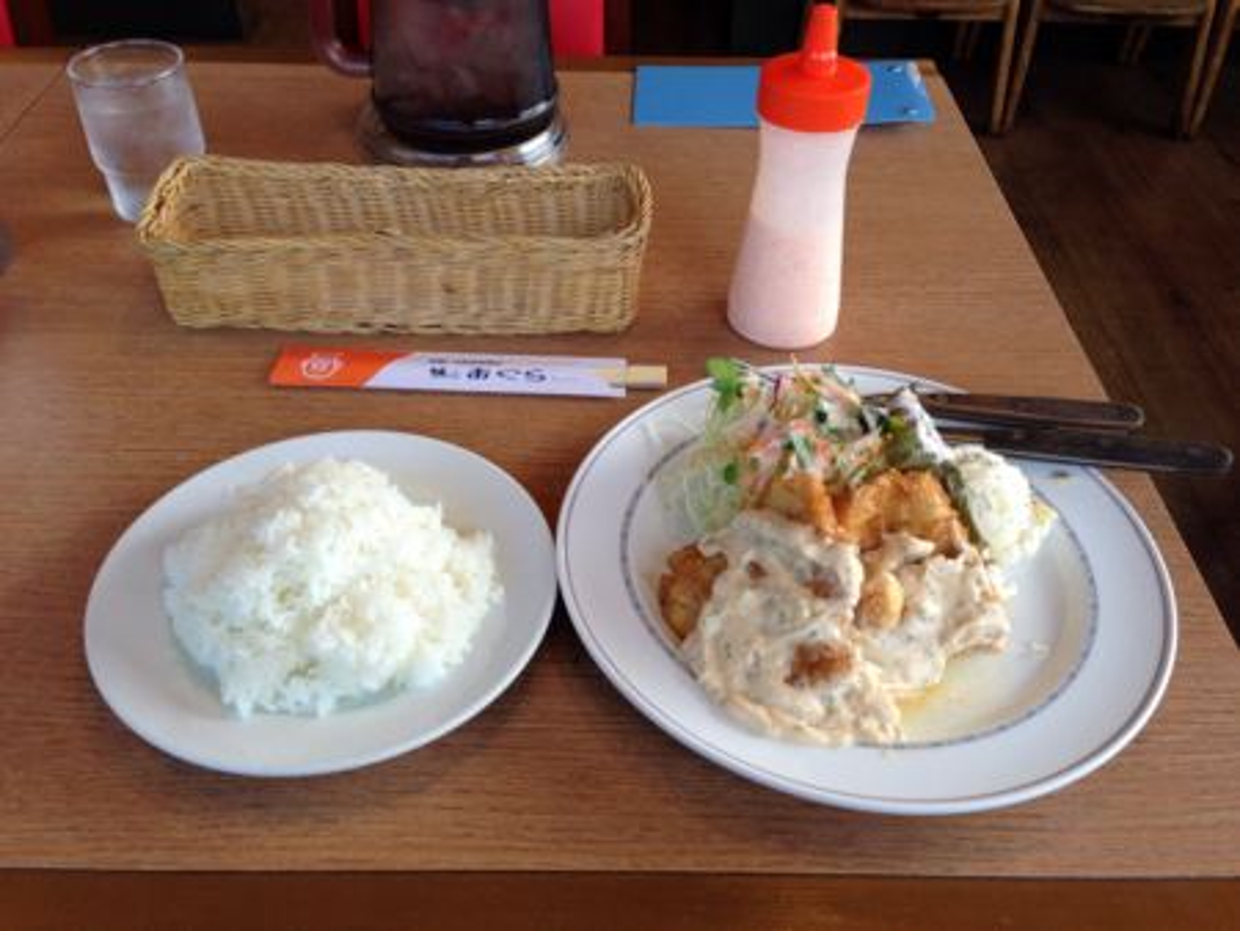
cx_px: 620
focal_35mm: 33
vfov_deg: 43.0
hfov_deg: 55.3
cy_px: 466
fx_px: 1183
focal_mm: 4.13
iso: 64
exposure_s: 1/120
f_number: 2.4
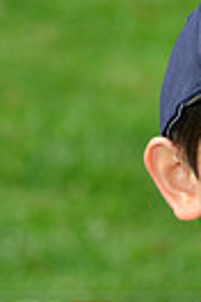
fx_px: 7344
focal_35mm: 877
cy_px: 323
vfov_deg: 2.4
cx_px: 312
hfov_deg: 1.6
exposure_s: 1/200
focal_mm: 200
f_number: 11
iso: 200
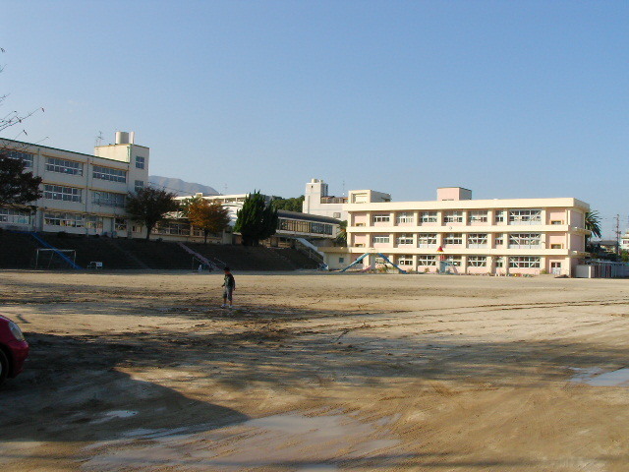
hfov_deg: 49.0
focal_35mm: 38
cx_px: 314
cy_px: 236
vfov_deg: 37.7
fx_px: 690
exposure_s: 1/251
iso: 50
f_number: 6.7
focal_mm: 5.8
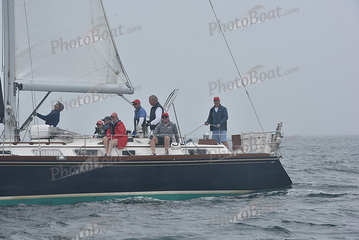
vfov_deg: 9.4
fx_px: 1456
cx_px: 175
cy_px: 121
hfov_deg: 14.1
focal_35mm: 146
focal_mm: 140
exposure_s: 1/800
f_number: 10
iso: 250
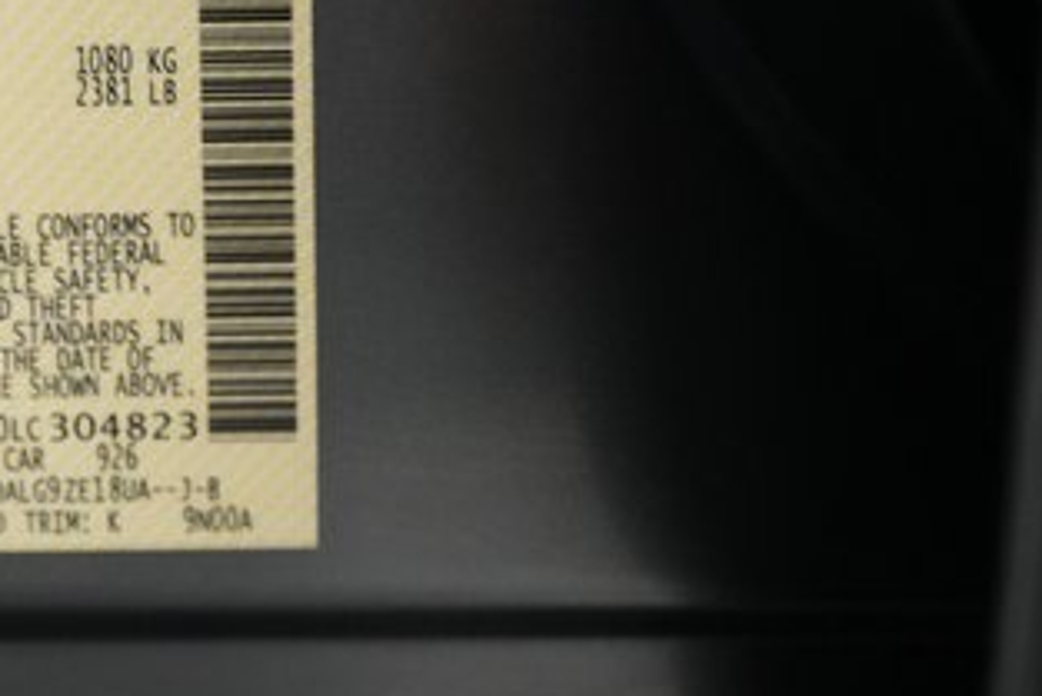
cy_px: 143
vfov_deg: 27.0
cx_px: 50
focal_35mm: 49
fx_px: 1419
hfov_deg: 37.0
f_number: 2.8
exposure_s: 1/160
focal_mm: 24
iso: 5000
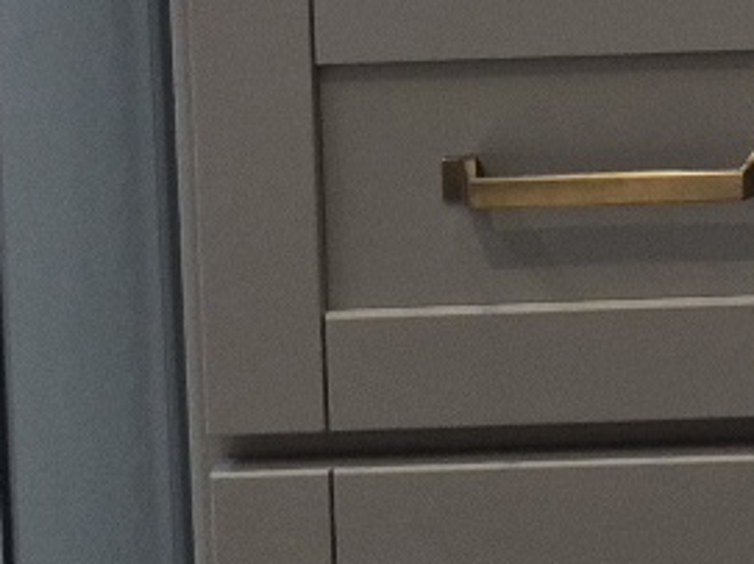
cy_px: -556
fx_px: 2961
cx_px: 1194
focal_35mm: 136
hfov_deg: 13.5
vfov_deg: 10.1
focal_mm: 5.4
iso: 200
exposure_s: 1/182
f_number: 1.8
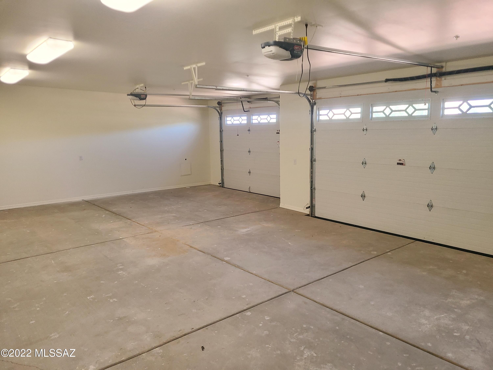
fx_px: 370
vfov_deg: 53.1
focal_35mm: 26
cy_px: 185
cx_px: 246
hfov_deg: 67.3
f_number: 1.8
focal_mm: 5.4
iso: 125
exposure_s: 1/60
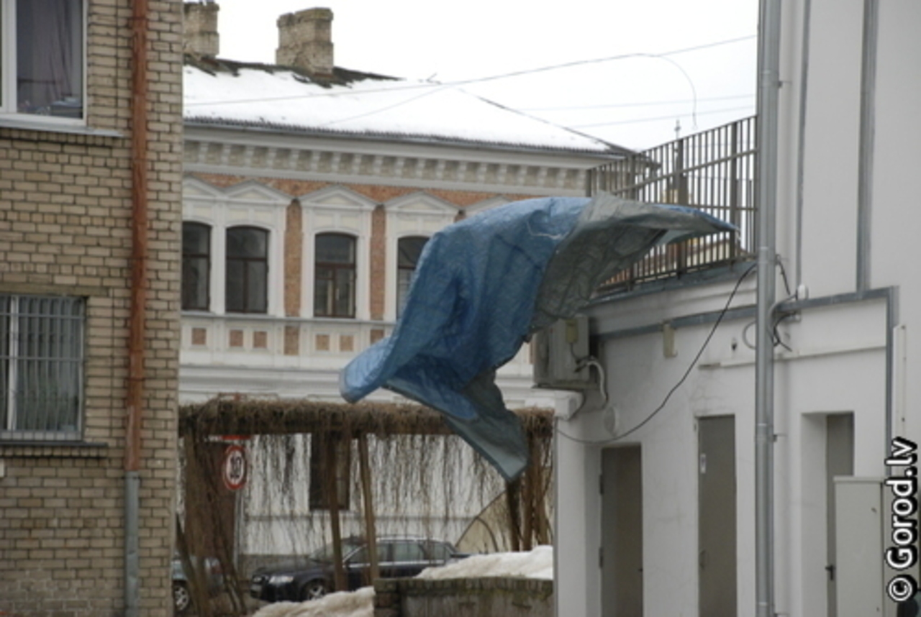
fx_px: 3651
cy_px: 308
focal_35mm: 142
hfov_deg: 14.4
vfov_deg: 9.7
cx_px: 460
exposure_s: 1/180
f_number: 5.6
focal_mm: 95
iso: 640
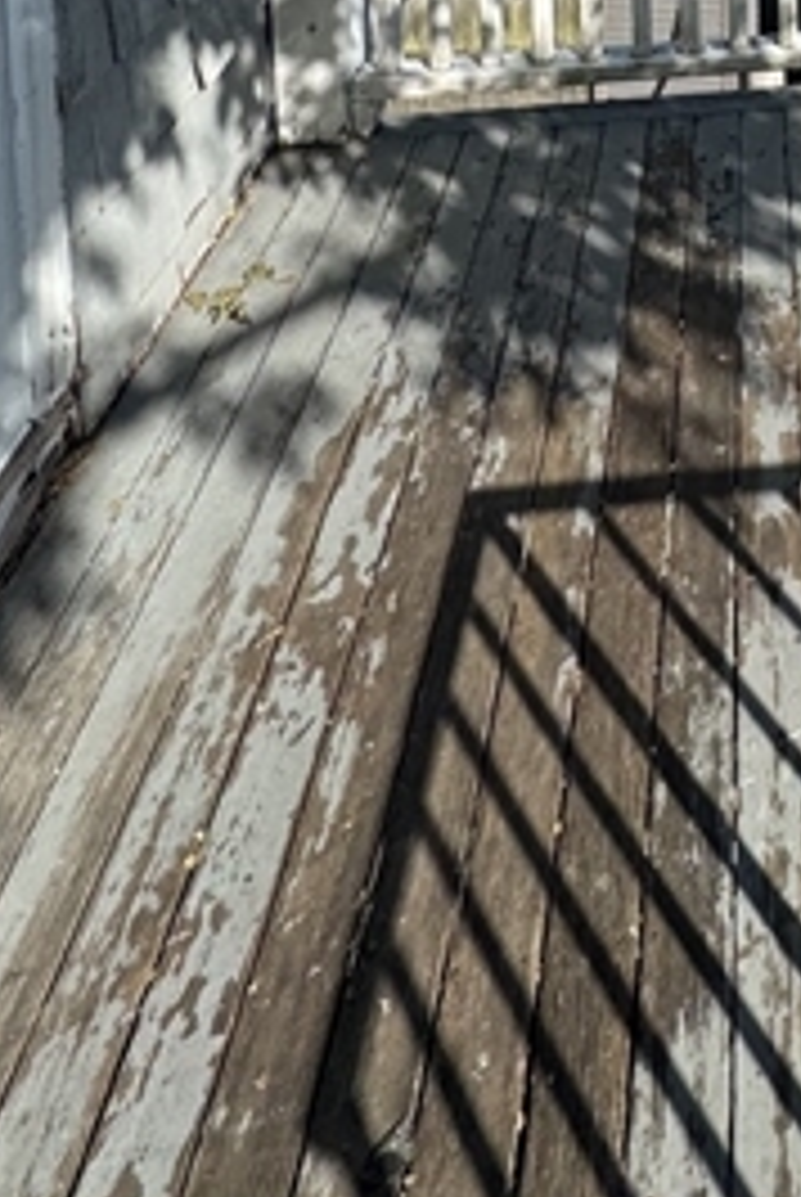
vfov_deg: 30.7
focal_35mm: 42
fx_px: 1398
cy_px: -508
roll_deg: +1.0
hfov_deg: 28.2
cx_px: 940
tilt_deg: -4.3
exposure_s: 1/2415
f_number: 2.2
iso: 50
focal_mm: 2.22
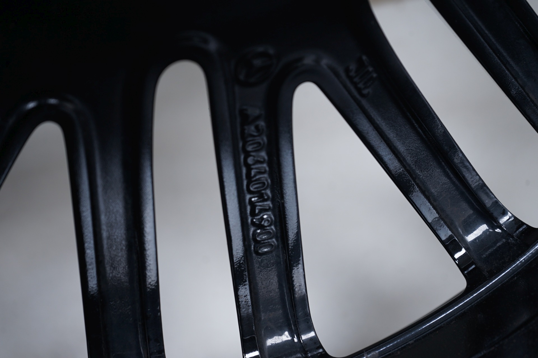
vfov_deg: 20.6
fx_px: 986
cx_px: 269
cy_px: 179
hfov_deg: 30.5
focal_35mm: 66
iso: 250
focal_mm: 66
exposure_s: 1/125
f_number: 7.1
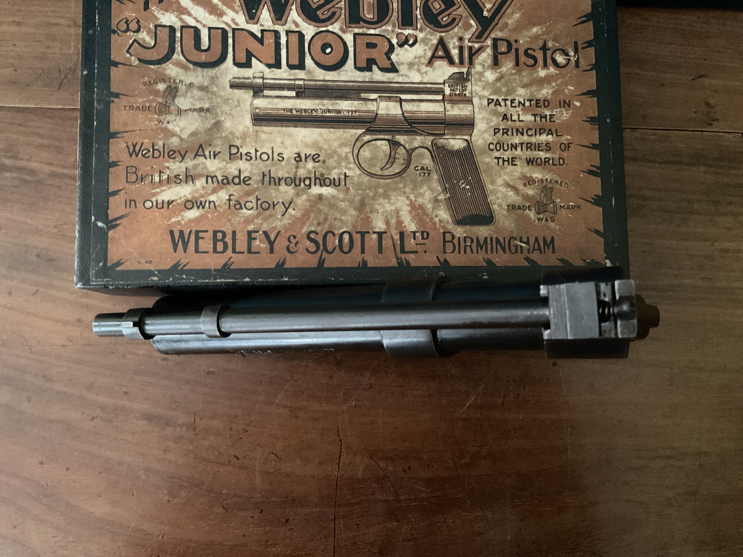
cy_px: 278
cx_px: 372
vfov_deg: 48.2
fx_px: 622
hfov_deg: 61.7
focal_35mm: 29
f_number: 1.8
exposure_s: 1/20
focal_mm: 3
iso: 500
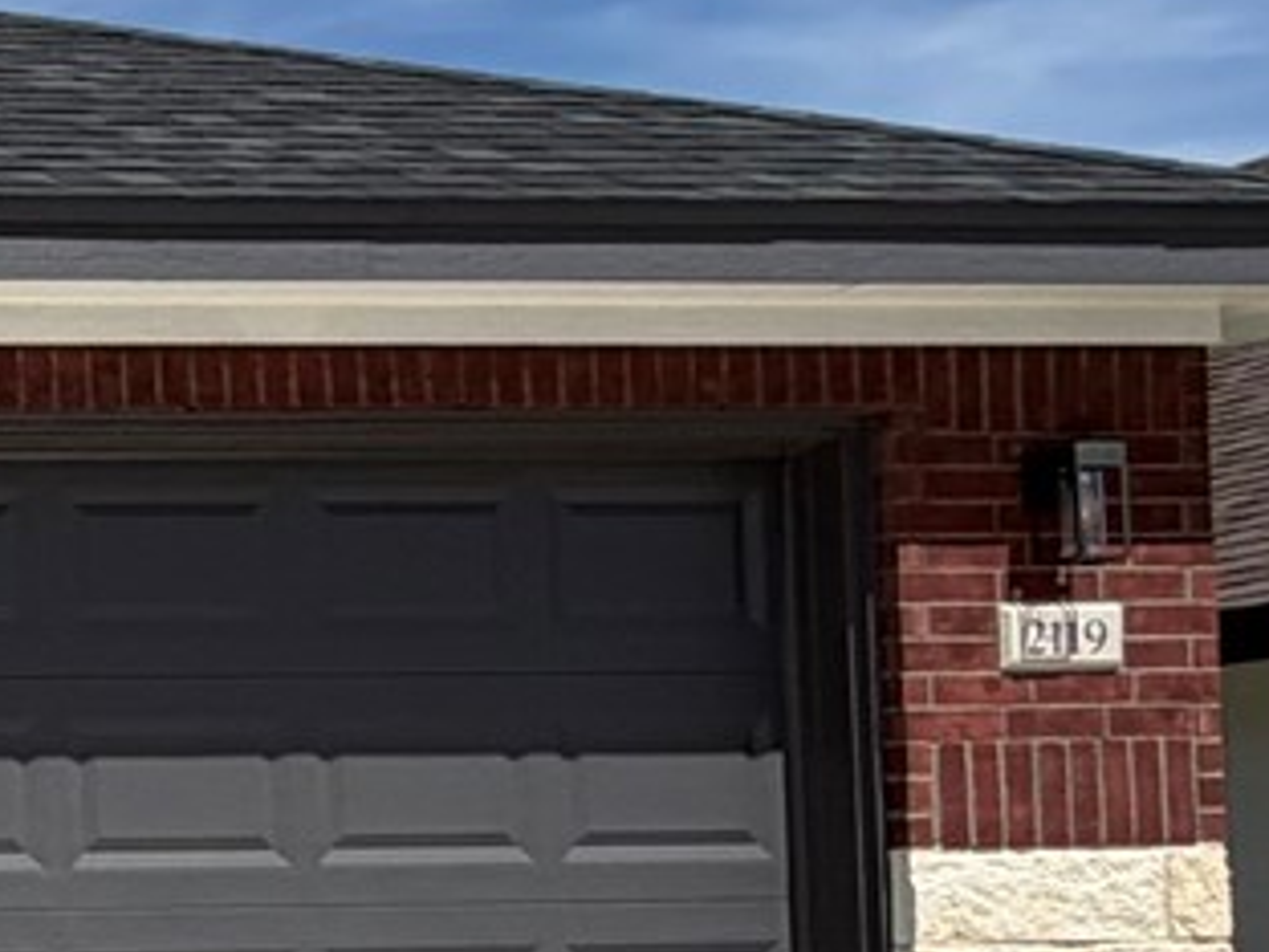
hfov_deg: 15.8
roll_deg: +2.3
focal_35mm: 92
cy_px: 924
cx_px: -1391
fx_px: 3373
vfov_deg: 15.8
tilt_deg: +3.2
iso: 20
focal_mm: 2.22
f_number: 2.2
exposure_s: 1/1656
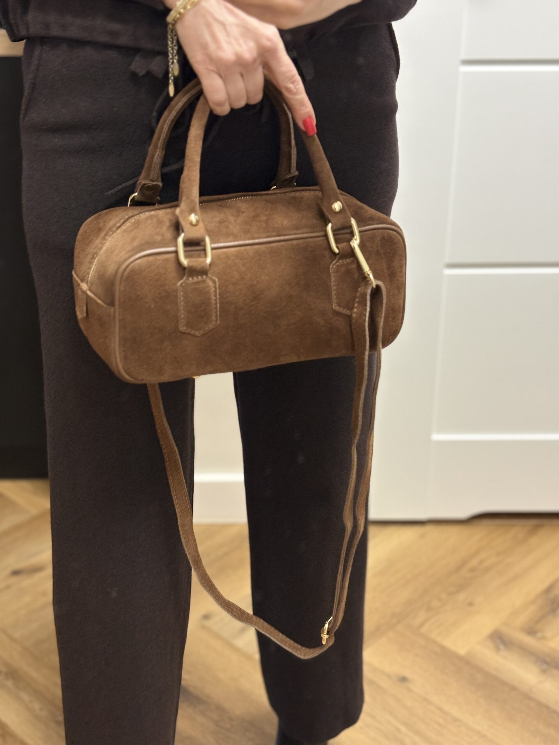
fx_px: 1120
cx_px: 280
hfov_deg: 28.0
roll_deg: -0.6
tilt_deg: -24.6
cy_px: 372
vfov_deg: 36.8
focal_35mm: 52
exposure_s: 1/33
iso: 160
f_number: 1.6
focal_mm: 5.96
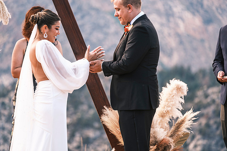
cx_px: 114
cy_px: 76
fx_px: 1324
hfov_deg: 9.8
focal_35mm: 210
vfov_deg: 6.5
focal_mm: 140
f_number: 2.8
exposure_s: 1/480
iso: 400
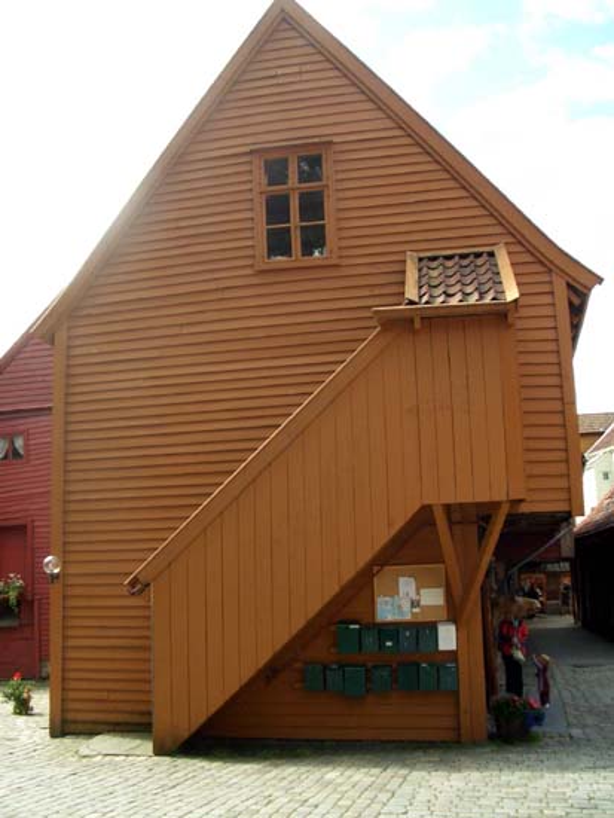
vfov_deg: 52.6
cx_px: 307
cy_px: 409
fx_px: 827
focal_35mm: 35
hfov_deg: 40.7
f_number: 4.3
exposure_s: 1/250
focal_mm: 5.8
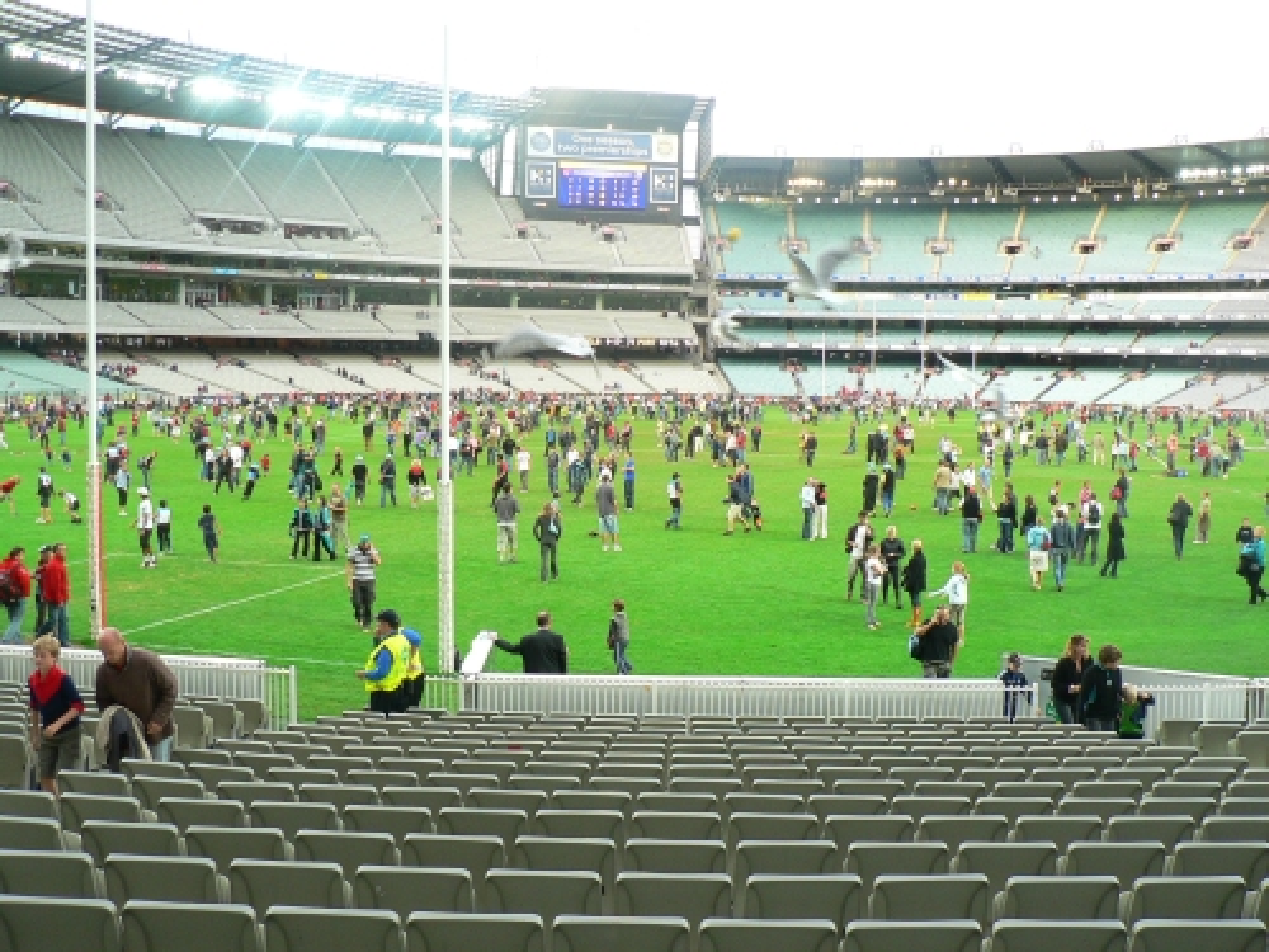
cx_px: 634
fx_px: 1320
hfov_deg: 51.4
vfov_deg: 39.7
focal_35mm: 36
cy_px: 476
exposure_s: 1/80
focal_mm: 6
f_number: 2.8
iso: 100
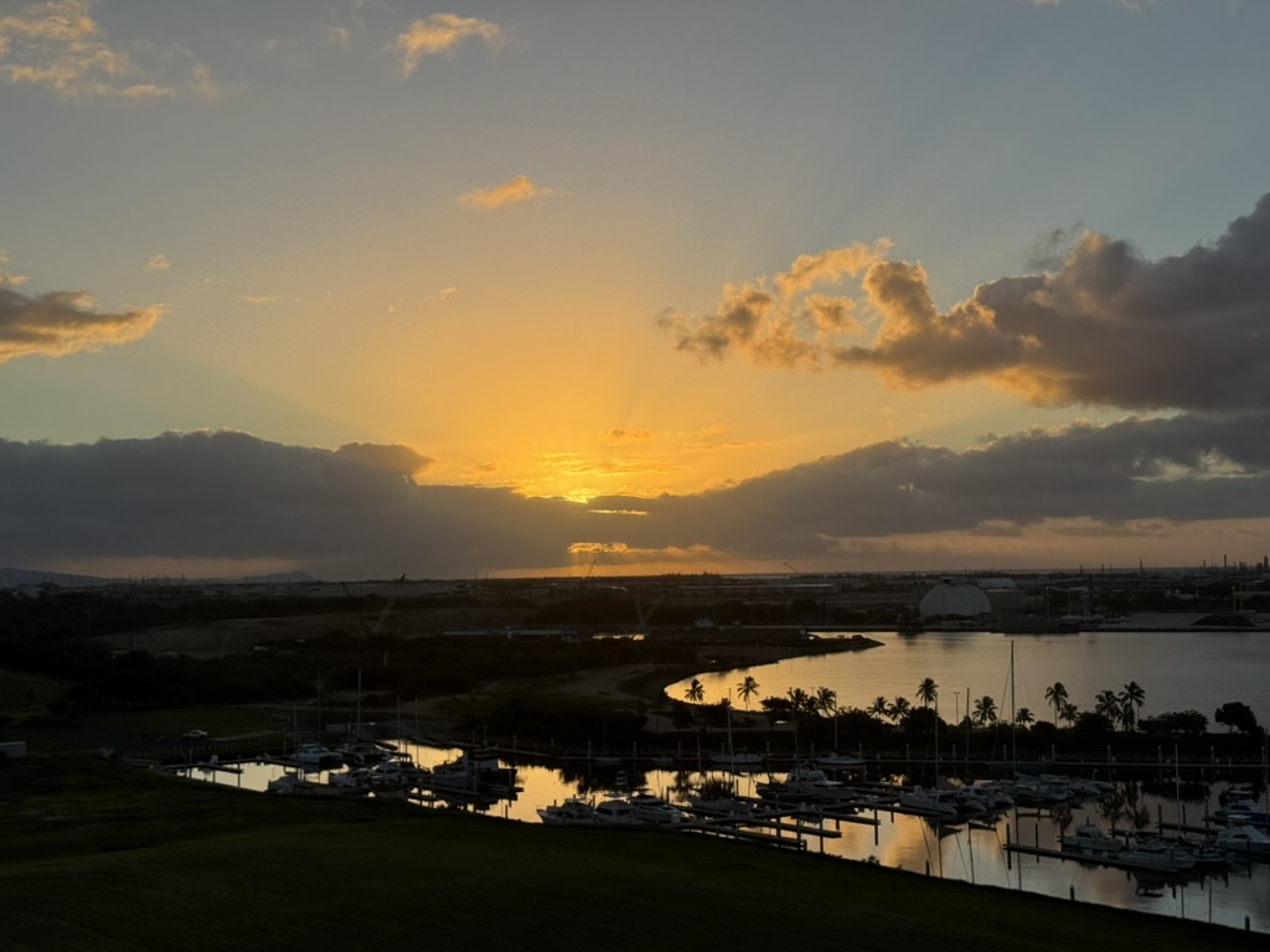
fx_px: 1761
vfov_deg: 30.3
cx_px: 635
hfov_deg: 39.7
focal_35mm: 48
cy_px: 476
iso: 64
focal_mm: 6.76
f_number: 1.78
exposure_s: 1/5848
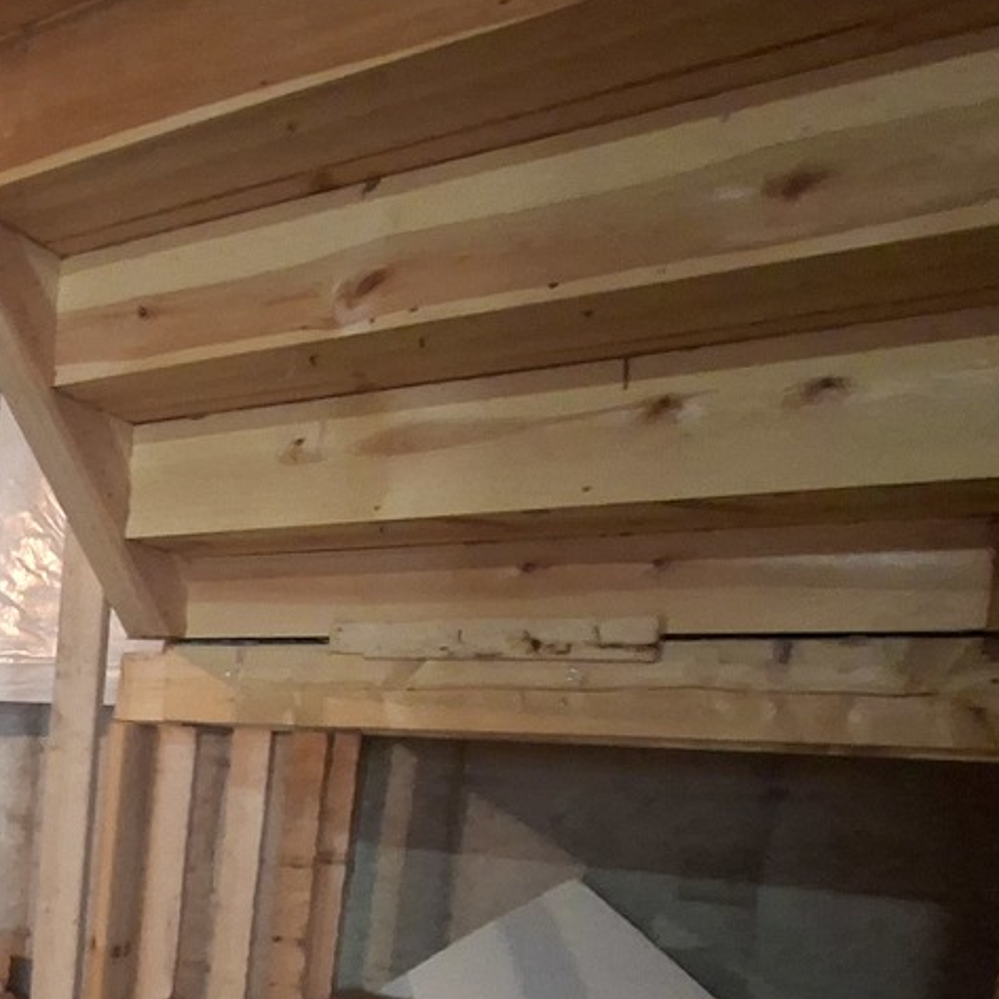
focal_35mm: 35
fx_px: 1143
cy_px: 841
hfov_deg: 34.9
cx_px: -264
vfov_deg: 44.2
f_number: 2.2
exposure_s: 1/24
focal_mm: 1.74
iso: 500
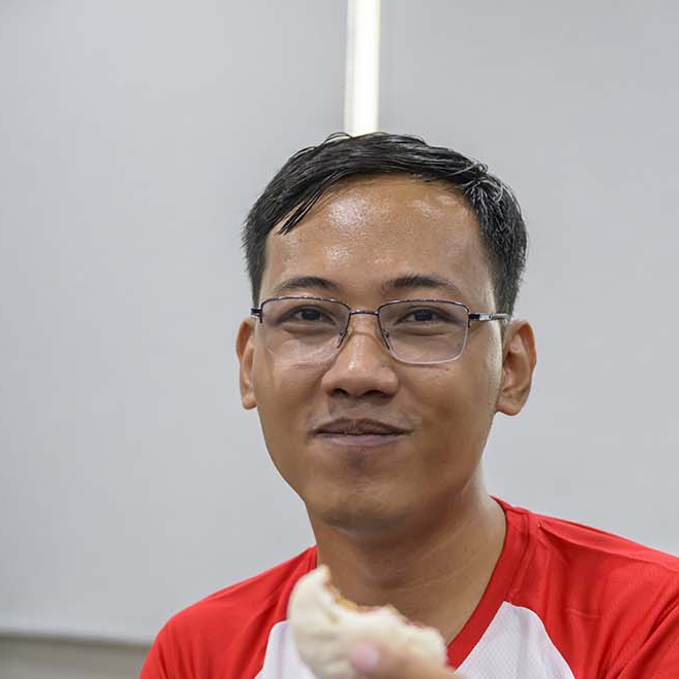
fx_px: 1975
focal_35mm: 89
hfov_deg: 19.5
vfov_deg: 18.9
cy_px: 700
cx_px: 414
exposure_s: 1/250
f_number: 3.2
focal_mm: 48
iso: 2800
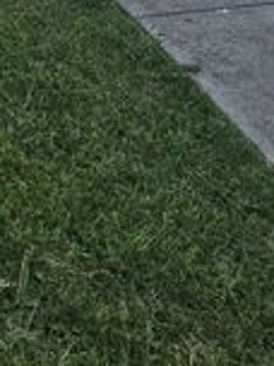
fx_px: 602
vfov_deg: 25.0
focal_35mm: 57
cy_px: -196
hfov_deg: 21.5
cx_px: -137
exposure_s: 1/2289
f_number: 2.2
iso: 50
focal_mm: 2.2
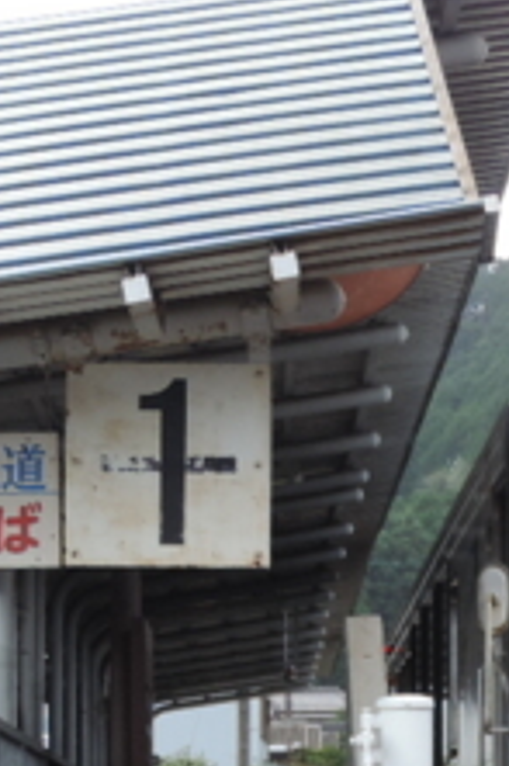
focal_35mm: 177
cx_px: 488
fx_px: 3759
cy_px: 769
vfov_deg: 11.5
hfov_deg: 7.7
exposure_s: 1/200
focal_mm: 8.3
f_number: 3.5
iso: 80
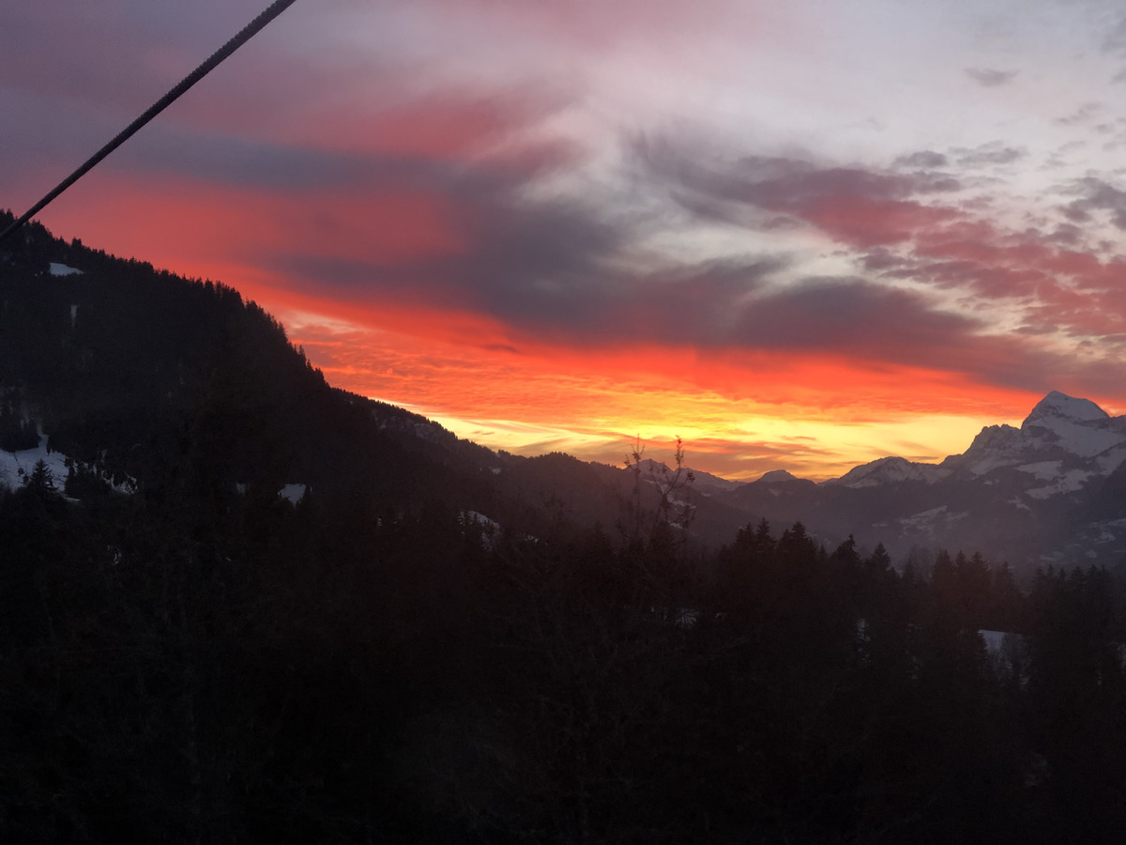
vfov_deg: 28.0
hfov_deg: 36.8
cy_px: 422
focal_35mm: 52
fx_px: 1691
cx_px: 563
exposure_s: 1/60
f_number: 2.4
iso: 50
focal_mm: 6
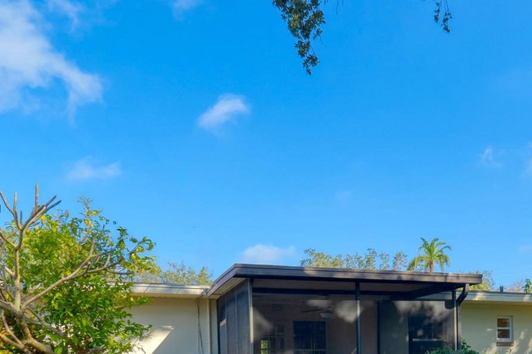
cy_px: 315
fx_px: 635
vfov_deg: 29.9
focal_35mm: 43
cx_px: 343
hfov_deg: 44.9
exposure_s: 1/320
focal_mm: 16
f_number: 10
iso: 400
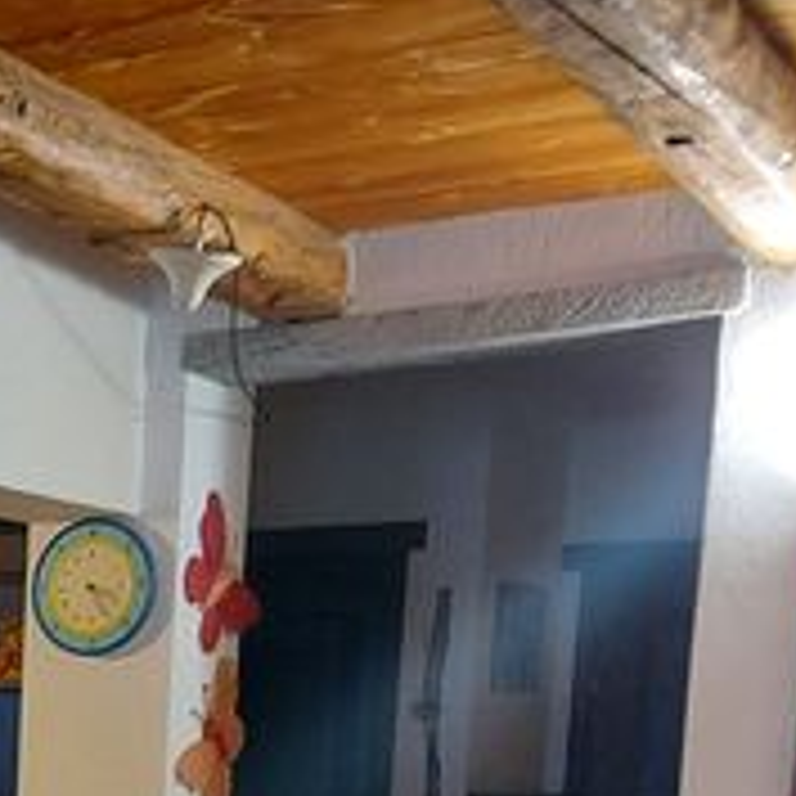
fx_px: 1873
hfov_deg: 21.6
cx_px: -247
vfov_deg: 22.1
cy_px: 971
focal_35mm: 72
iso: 400
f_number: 1.8
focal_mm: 5.23
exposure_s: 1/25
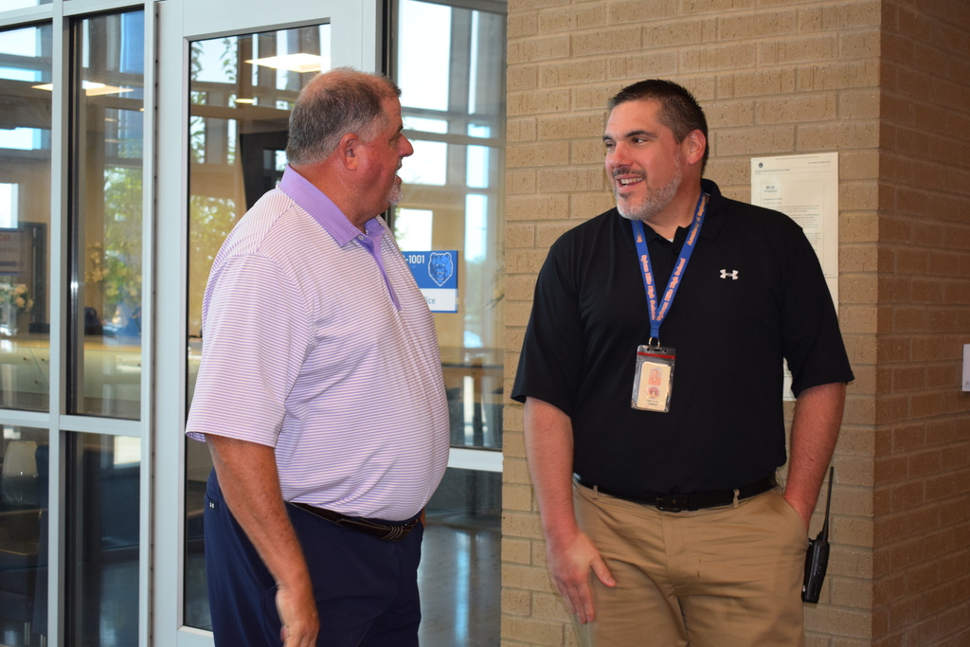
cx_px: 485
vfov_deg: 23.8
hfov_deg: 35.0
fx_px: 1536
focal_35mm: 57
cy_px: 324
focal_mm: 38
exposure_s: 1/80
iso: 800
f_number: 4.8
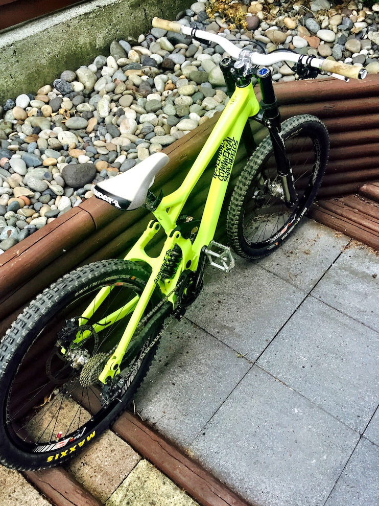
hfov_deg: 46.8
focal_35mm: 30
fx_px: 438
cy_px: 260
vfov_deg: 60.0
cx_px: 188
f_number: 2.2
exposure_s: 1/30
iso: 40
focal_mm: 4.15
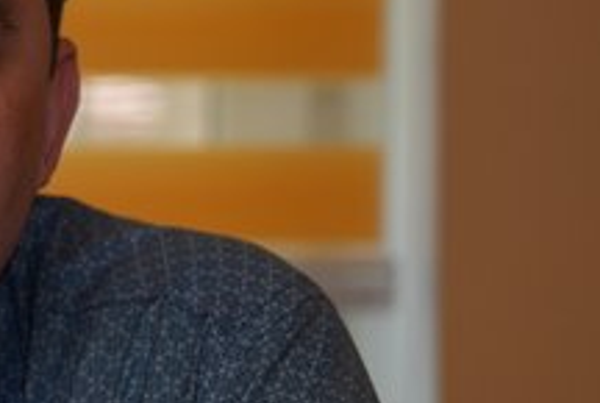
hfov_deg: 11.5
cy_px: 243
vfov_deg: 8.0
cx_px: -225
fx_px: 2889
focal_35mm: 173
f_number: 2.8
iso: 800
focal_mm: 52
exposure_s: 1/250
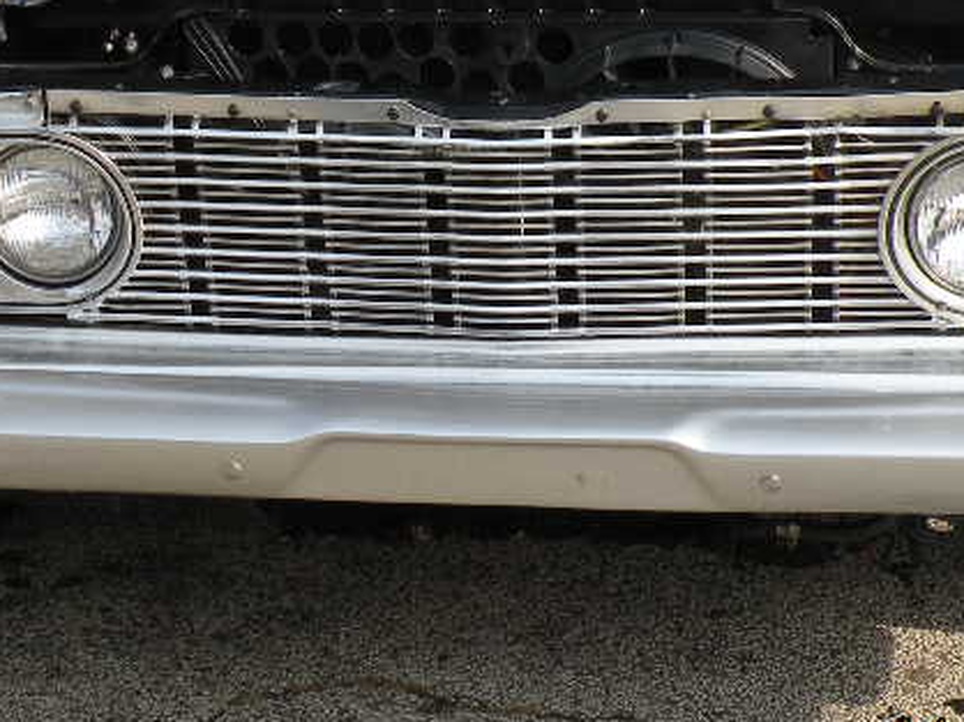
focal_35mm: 103
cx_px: 434
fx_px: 2867
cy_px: 46
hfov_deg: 19.1
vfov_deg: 14.2
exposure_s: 1/193
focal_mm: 7.4
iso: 64
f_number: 5.6
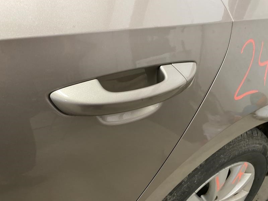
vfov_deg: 53.1
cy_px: 100
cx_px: 134
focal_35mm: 26
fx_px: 201
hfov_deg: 67.3
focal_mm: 4.25
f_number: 1.8
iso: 320
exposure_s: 1/60
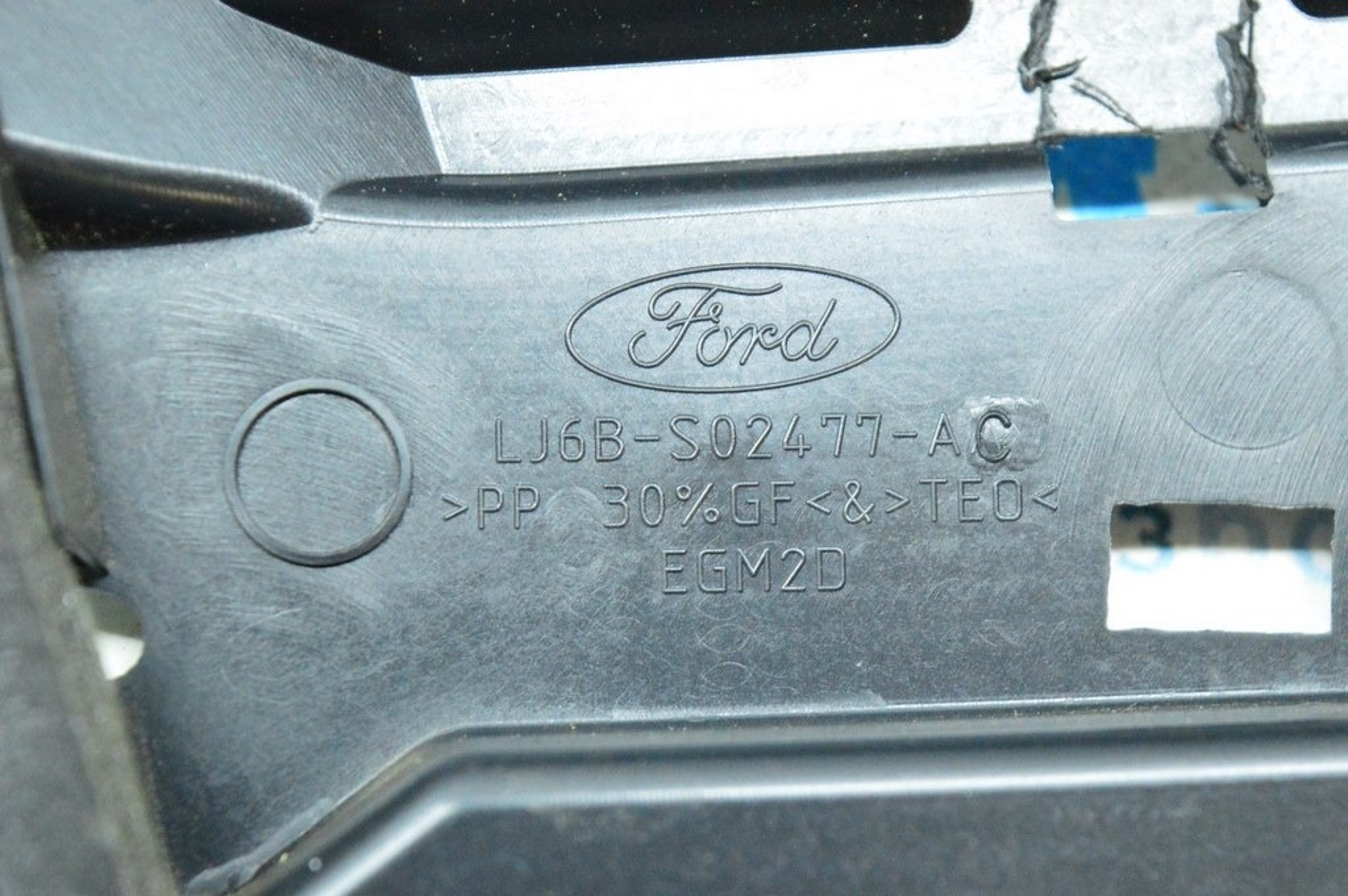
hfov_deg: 24.6
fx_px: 3087
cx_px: 674
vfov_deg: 16.5
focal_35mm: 82
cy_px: 448
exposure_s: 1/80
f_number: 6.3
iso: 6400
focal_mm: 55
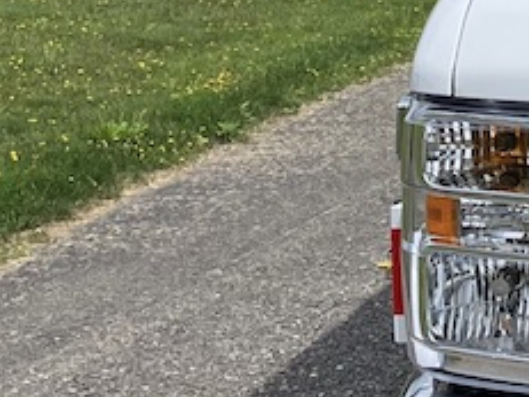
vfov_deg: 9.5
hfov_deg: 11.5
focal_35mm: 155
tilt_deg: -6.5
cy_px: 41
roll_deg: +1.9
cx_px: 1060
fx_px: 2367
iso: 32
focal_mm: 3.99
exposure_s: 1/2558
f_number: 1.8
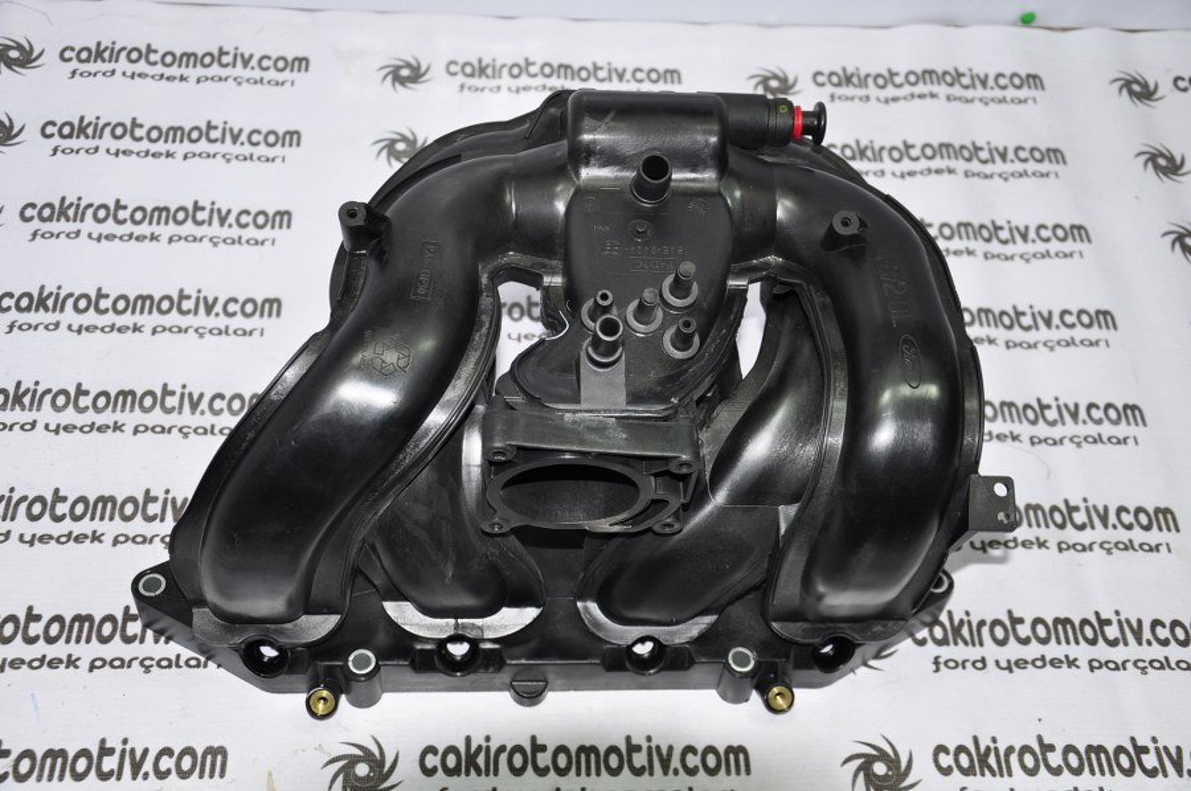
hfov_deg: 41.2
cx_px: 596
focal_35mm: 48
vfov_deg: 28.0
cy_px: 396
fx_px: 1586
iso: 200
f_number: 4.5
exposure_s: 1/60
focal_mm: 32
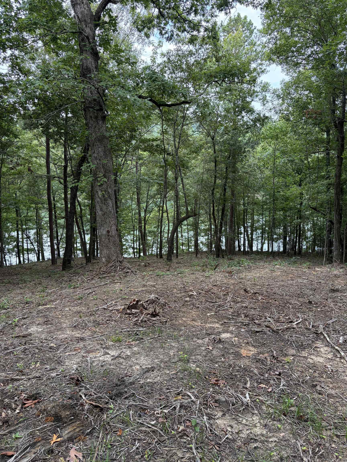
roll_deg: +2.0
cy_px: 231
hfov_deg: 53.1
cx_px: 174
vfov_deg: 67.3
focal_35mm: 26
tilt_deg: -7.4
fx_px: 348
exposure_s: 1/122
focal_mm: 5.96
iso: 80
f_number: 1.6
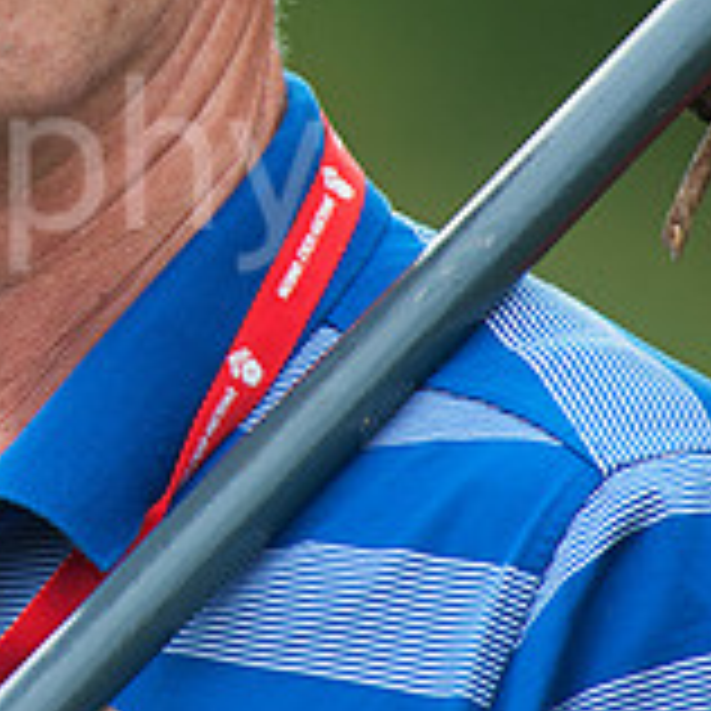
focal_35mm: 1872
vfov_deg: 0.9
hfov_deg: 0.9
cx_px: -243
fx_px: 43501
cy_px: -54
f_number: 5.6
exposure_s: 1/800
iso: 800
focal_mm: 600
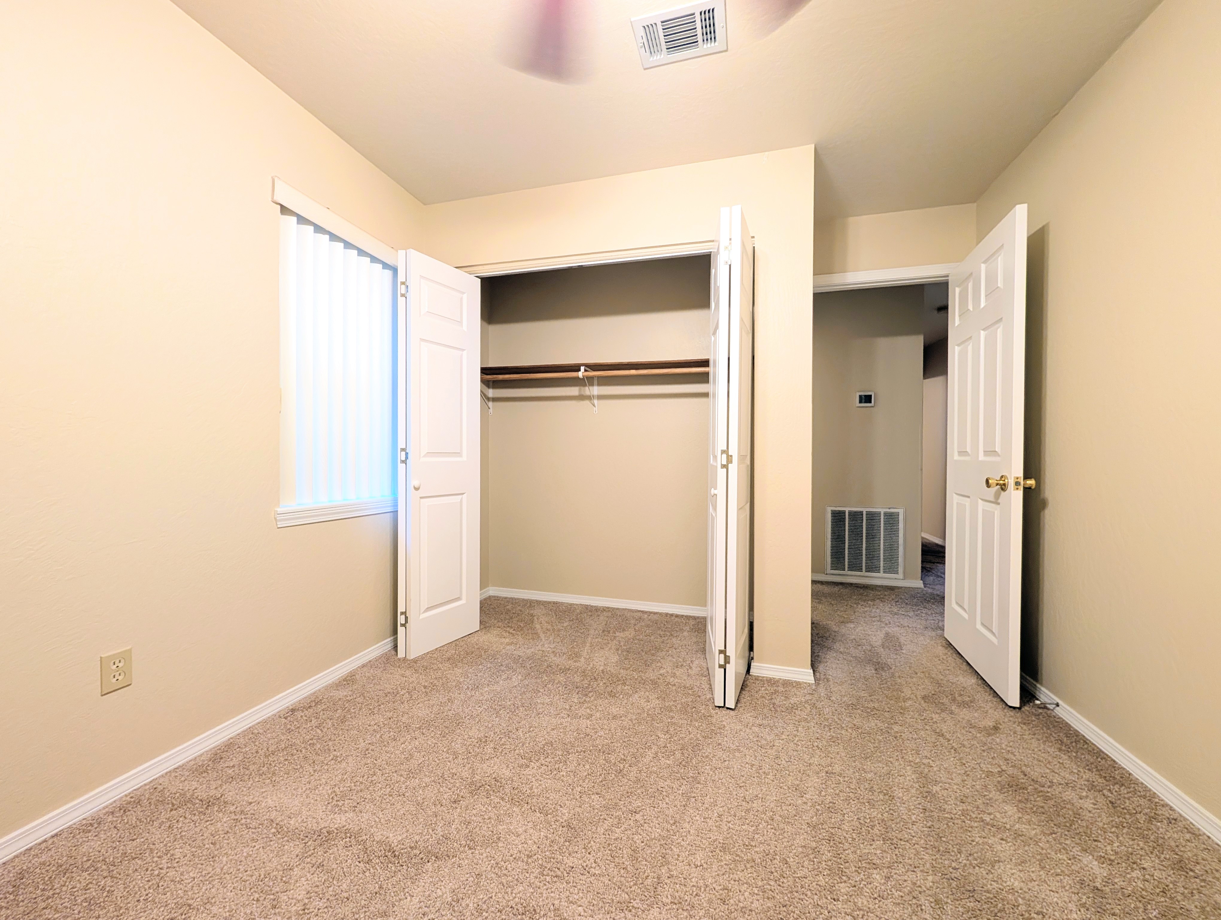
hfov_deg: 110.5
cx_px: 610
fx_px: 424
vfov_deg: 94.6
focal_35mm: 12
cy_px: 460
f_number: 1.7
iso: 112
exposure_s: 1/30
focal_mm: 2.02
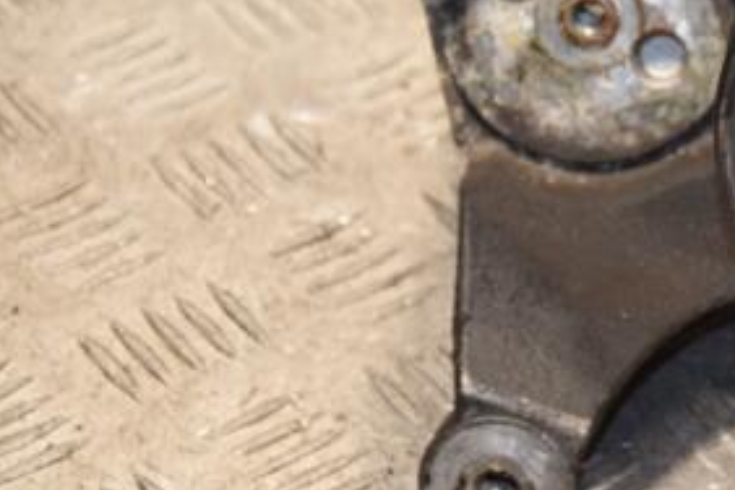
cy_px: 99
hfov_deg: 9.7
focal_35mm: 211
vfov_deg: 6.5
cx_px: 758
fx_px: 4308
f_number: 5.3
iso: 800
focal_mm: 66
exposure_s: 1/100
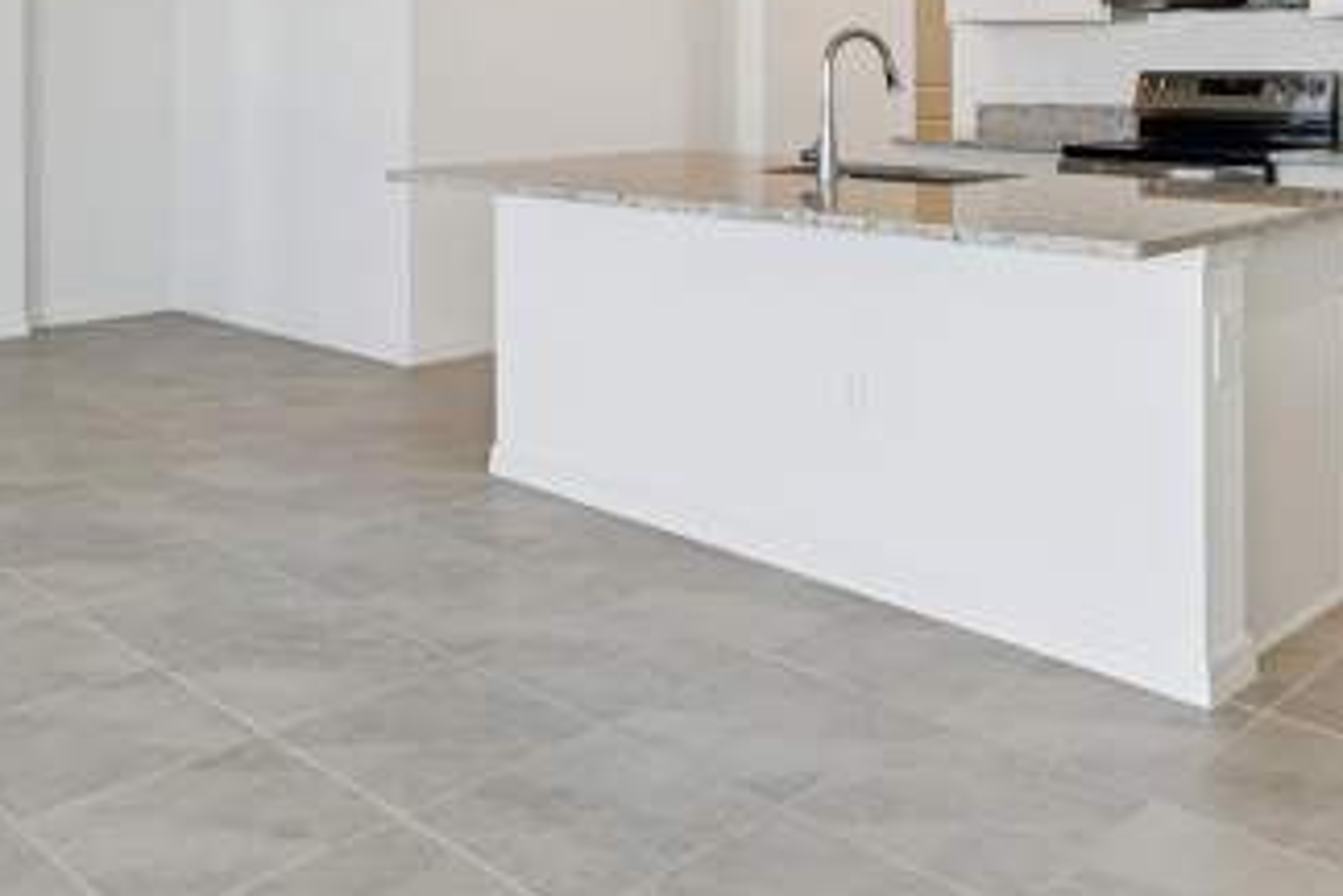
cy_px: 52
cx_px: 750
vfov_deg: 33.6
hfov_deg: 51.8
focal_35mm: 37
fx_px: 1380
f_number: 7.1
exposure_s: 1/40
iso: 100
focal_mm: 10
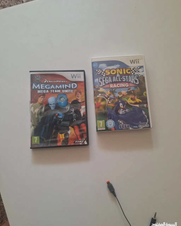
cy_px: 118
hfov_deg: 58.8
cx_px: 90
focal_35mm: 24
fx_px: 161
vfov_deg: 70.2
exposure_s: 1/50
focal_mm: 5.54
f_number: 1.8
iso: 100
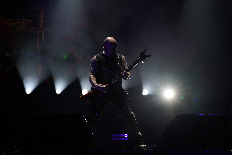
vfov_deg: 23.0
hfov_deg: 33.9
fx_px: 380
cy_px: 78
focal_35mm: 59
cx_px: 116
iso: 100
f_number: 8
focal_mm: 59
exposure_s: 1/400
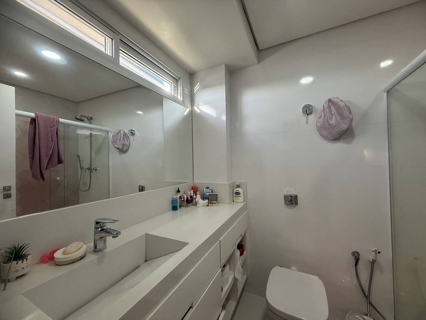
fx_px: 172
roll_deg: +0.5
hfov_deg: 102.1
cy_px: 160
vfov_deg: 85.7
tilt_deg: +1.2
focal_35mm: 14
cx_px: 213
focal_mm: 2.22
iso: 160
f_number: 2.2
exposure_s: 1/120
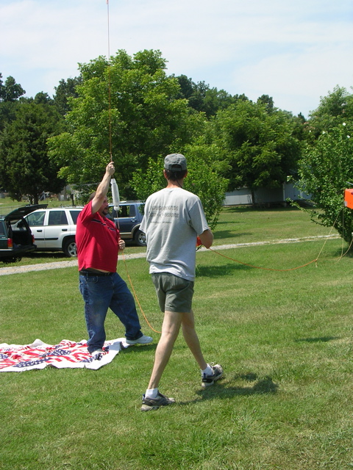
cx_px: 176
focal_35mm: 60
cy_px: 235
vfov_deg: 32.2
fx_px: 816
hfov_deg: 24.4
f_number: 3.4
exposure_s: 1/592
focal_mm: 9.1
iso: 50
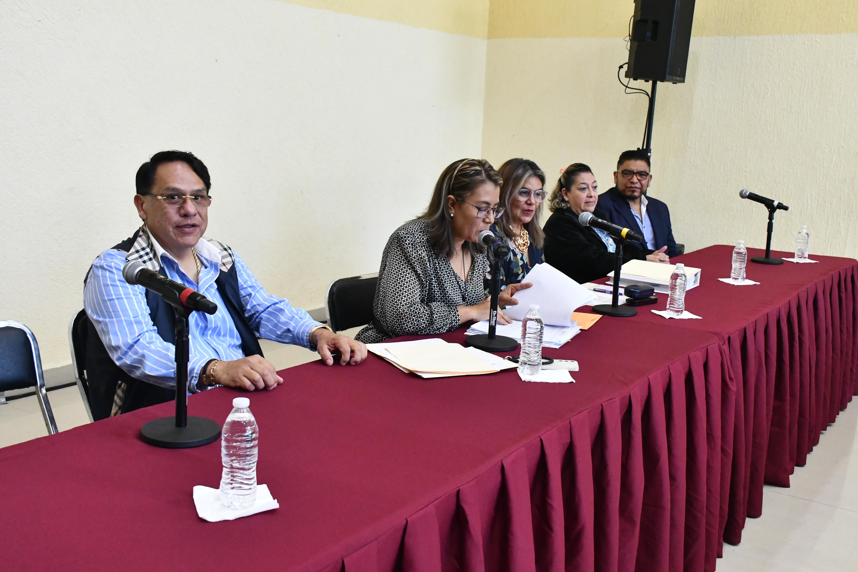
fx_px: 882
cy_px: 279
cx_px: 432
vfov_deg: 35.9
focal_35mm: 37
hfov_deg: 51.9
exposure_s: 1/60
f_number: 7.1
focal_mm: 24
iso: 4000
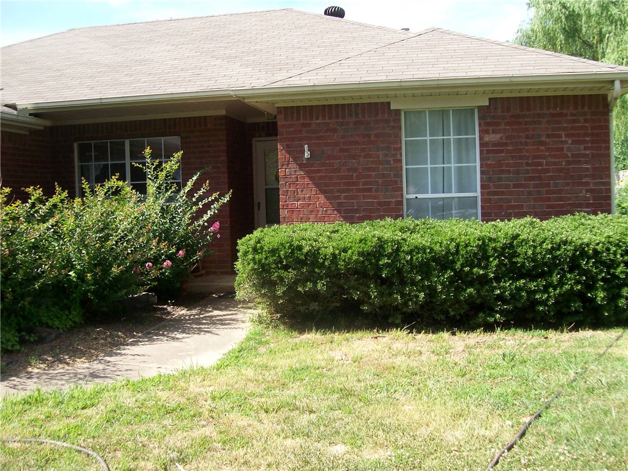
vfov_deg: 39.7
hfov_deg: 51.4
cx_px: 314
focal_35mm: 36
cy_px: 236
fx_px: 653
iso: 80
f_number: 2.7
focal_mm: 6
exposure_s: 1/608
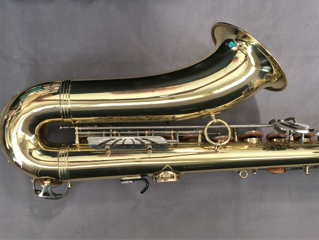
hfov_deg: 61.7
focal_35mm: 29
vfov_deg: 48.2
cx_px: 160
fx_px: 267
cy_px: 120
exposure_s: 1/33
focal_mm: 4.15
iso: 80
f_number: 2.2
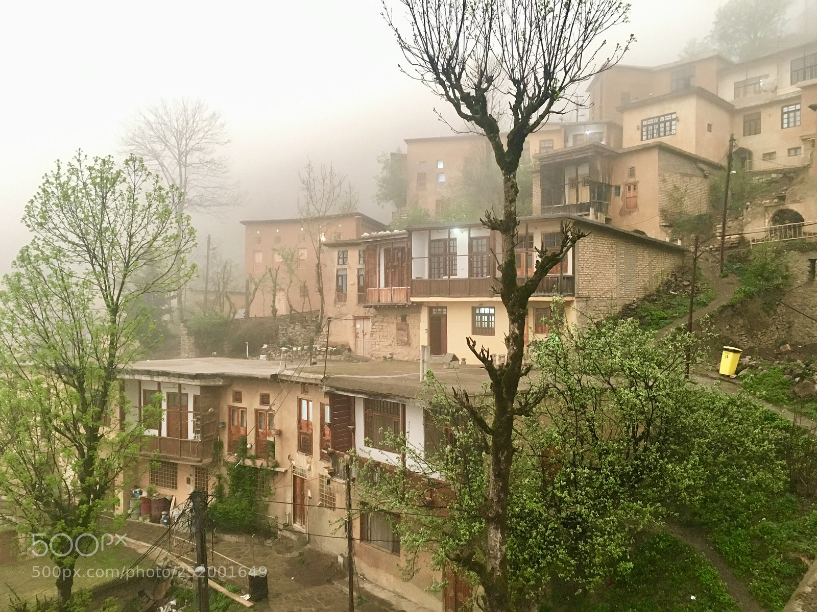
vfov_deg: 48.2
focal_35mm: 29
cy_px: 306
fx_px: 684
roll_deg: +1.1
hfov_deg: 61.7
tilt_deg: -0.5
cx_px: 408
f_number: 2.2
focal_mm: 4.15
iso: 200
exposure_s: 1/33
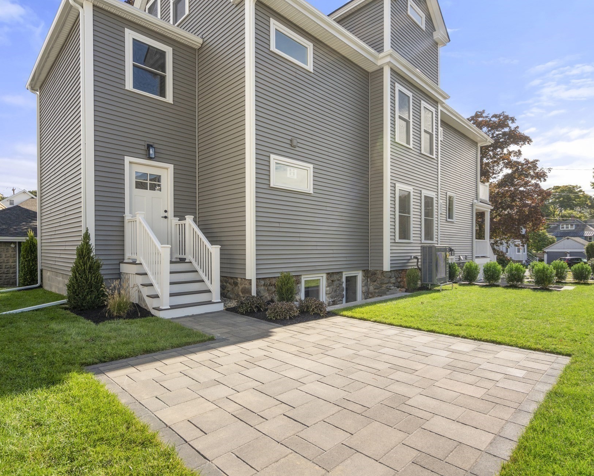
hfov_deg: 83.2
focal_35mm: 19
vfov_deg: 70.9
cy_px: 245
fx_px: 334
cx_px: 310
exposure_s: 1/1250
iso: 400
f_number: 7.1
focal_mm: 16
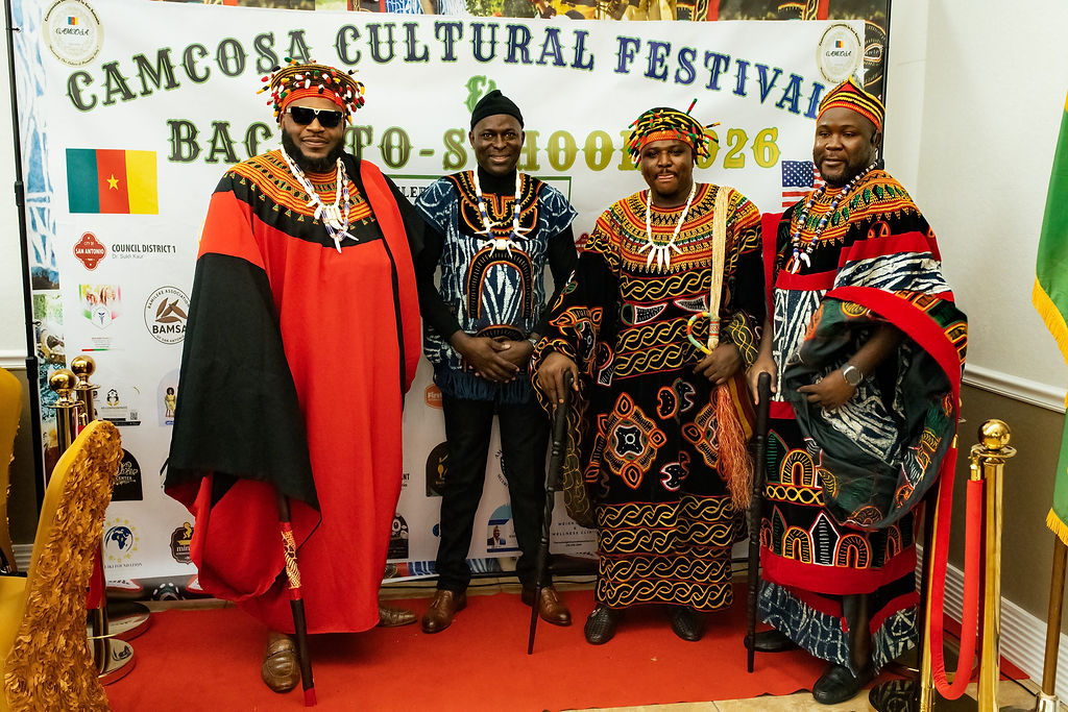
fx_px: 1038
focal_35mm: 35
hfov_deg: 54.4
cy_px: 356
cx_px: 534
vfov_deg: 37.9
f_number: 3.5
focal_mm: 35
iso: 12800
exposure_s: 1/160
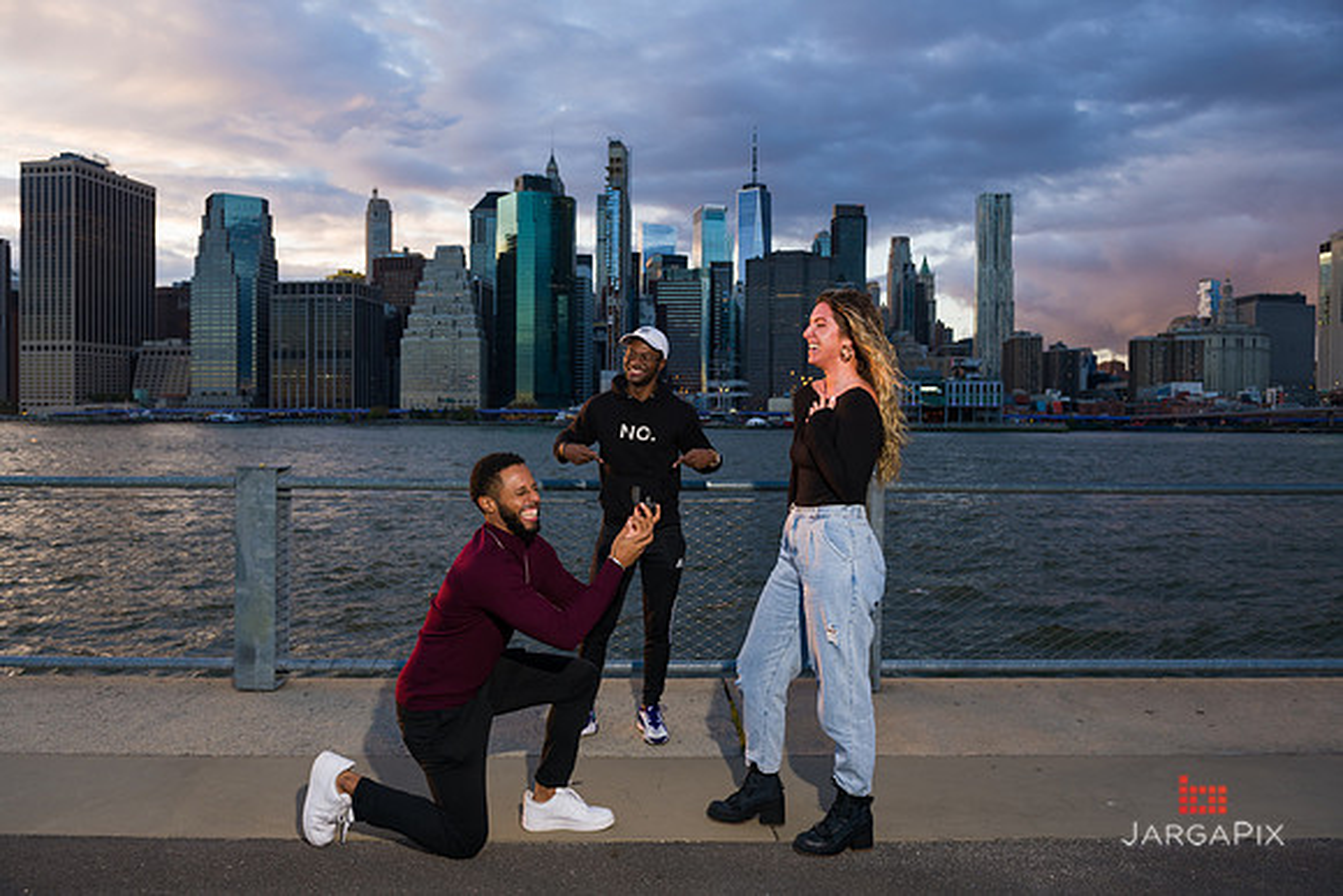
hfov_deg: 67.4
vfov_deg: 48.0
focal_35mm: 27
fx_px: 1007
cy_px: 448
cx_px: 672
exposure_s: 1/125
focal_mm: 27
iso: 200
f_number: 5
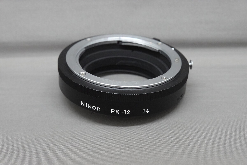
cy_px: 82
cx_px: 124
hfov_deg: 28.8
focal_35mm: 70
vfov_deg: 19.5
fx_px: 480
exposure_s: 1/80
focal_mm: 25.85
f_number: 5.6
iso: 2500
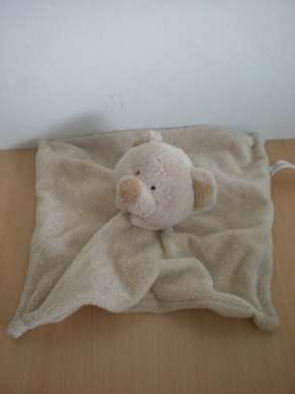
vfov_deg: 49.0
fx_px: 432
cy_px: 197
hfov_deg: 37.7
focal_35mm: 38
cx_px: 148
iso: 200
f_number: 3.1
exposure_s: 1/18
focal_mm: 6.3
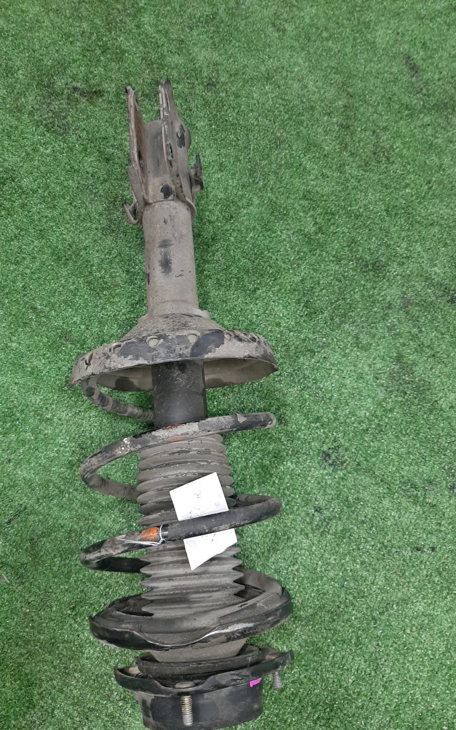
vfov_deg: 66.5
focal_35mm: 28
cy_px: 369
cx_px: 196
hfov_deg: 44.4
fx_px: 557
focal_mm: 3.93
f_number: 1.7
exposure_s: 1/33
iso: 167
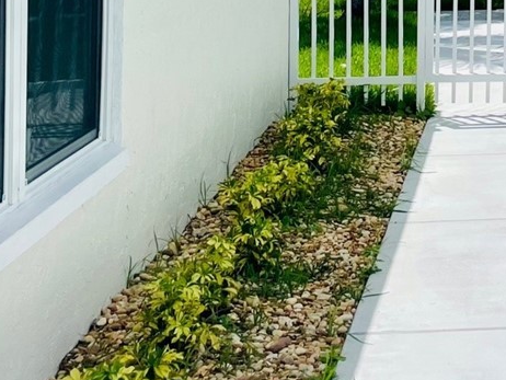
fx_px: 1316
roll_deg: +1.0
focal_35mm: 90
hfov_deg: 20.3
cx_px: 618
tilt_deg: +2.4
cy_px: -164
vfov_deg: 15.4
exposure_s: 1/7813
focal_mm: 4.2
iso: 32
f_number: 1.6
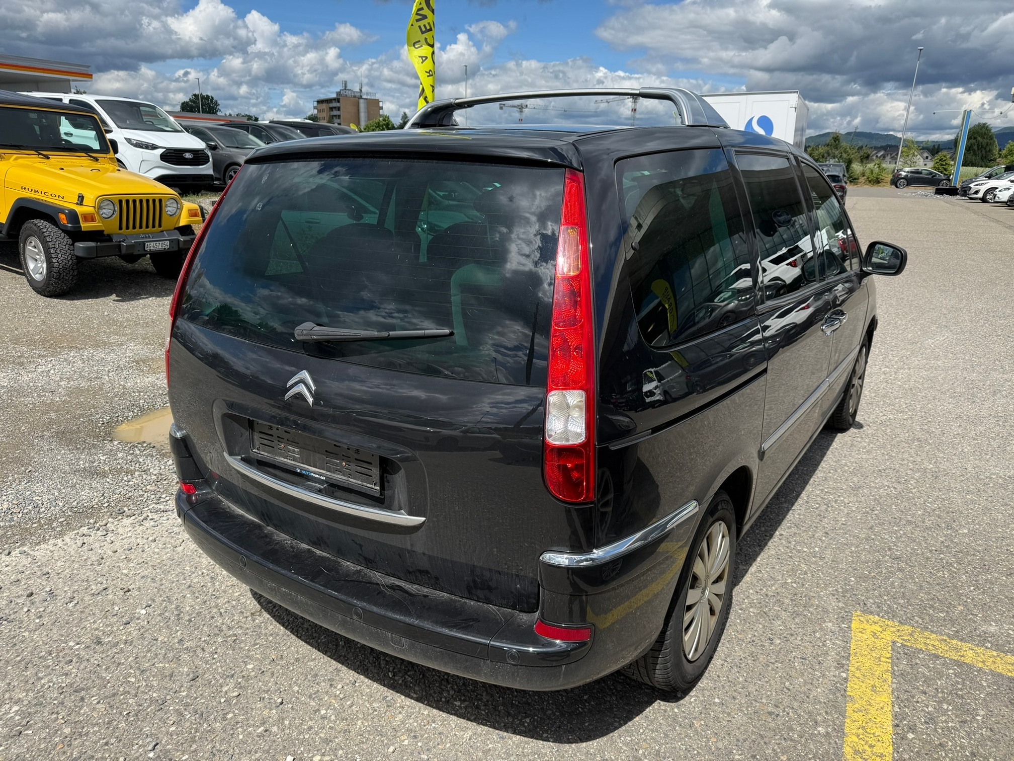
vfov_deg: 56.8
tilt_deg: -16.9
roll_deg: -1.0
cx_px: 507
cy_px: 380
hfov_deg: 71.6
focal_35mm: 24
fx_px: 703
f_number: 1.78
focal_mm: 6.76
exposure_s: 1/4405
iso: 80
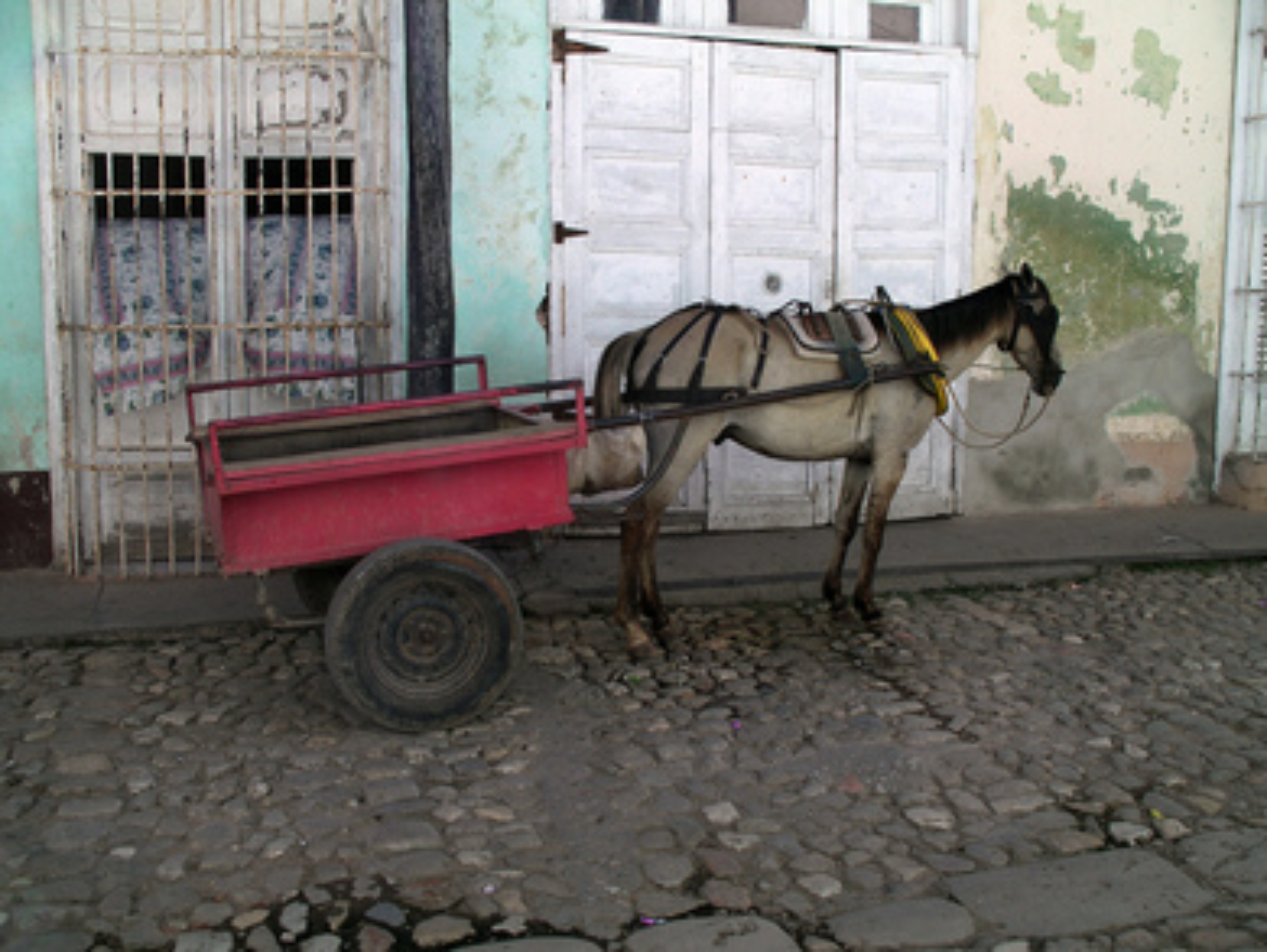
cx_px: 634
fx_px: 1355
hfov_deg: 50.1
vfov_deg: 38.7
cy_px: 476
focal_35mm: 37
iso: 80
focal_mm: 7.8
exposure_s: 1/250
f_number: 4.2
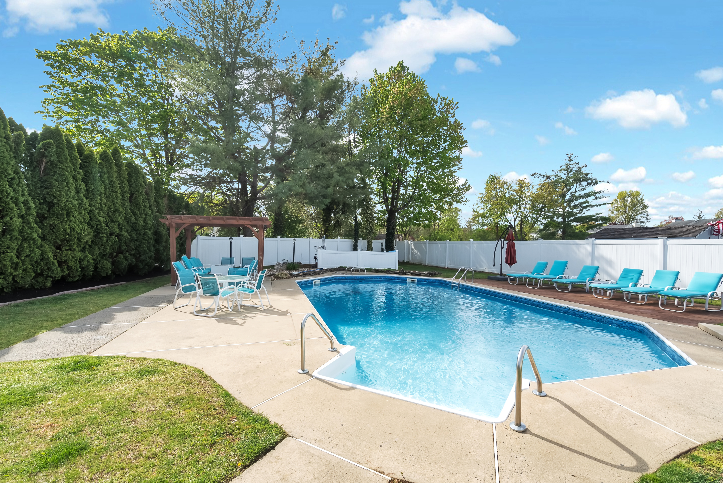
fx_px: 321
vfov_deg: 73.8
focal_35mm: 16
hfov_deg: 96.7
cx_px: 362
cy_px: 242
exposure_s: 1/160
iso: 100
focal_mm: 16
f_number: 8
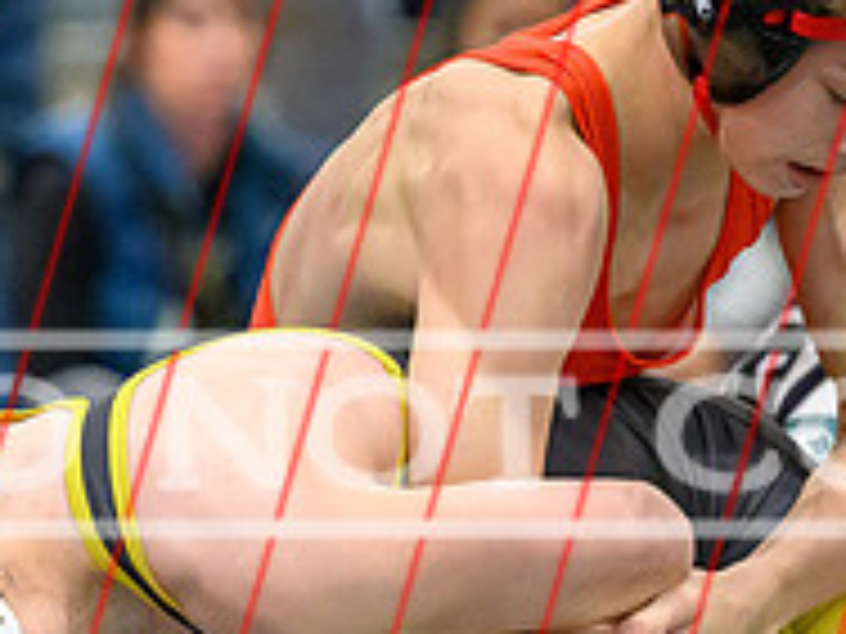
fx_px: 12269
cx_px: 248
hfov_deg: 3.9
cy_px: 595
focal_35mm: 502
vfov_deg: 3.0
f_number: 2.8
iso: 11400
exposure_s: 1/800
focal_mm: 135
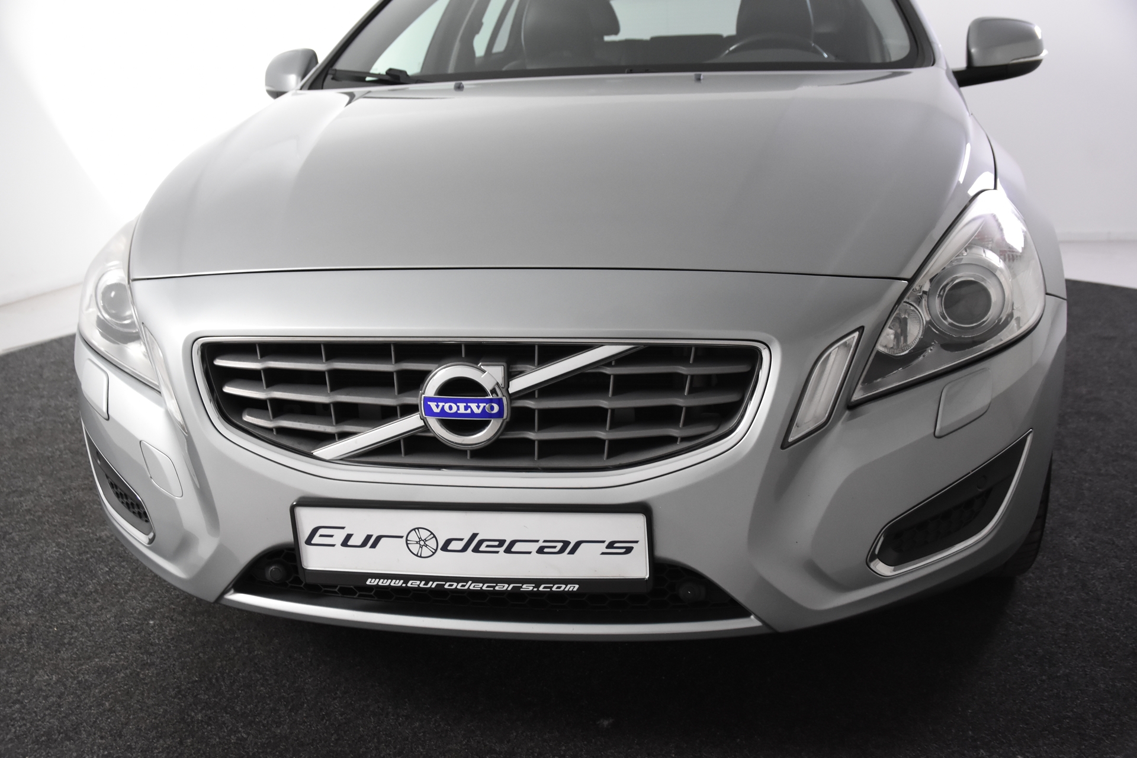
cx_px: 568
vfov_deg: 34.2
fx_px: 1232
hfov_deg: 49.6
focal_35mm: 39
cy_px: 379
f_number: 5
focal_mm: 26
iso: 1600
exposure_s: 1/100
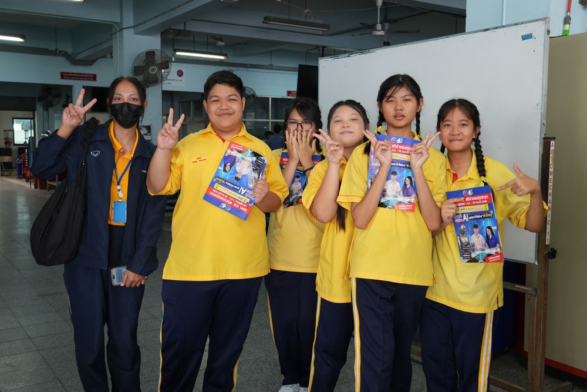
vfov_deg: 35.5
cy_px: 196
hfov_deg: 51.3
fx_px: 612
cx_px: 294
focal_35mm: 38
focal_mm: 25
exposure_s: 1/60
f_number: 4.5
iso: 640
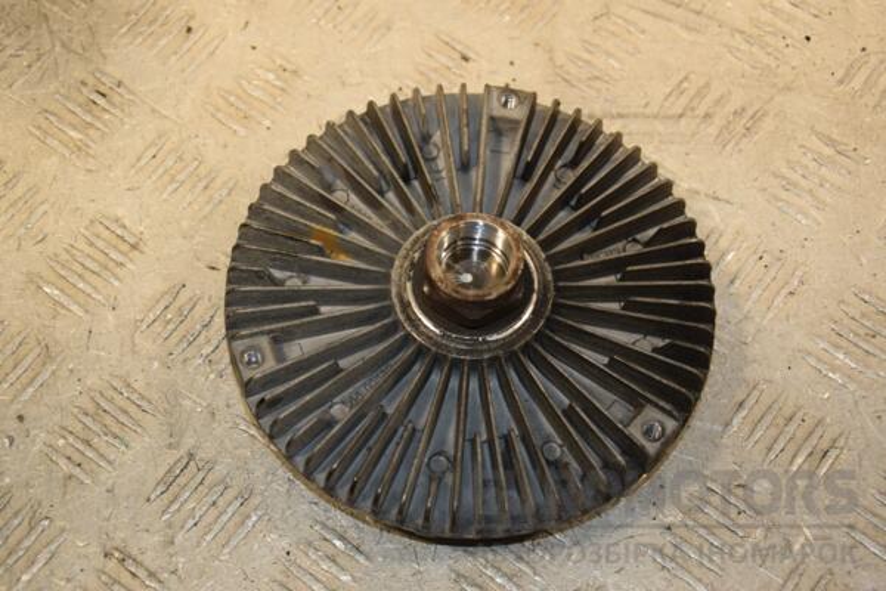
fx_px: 1772
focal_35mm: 72
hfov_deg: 28.1
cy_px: 296
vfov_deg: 18.9
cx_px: 443
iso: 800
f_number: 5
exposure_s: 1/200
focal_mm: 48
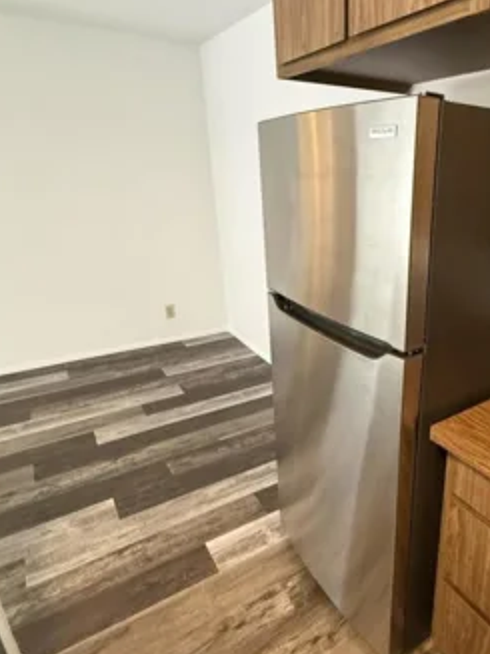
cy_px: 336
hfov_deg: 54.1
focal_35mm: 24
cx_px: 370
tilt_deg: -19.0
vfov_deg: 71.6
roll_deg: -3.5
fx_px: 453
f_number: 2.2
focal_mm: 2.22
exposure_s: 1/60
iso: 500
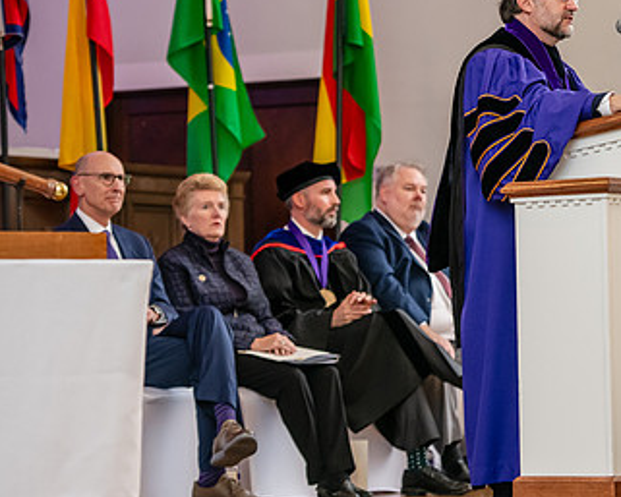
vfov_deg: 8.7
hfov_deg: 10.8
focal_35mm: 178
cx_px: 482
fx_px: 3272
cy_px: 208
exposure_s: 1/200
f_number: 3.5
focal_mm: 105
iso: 1600
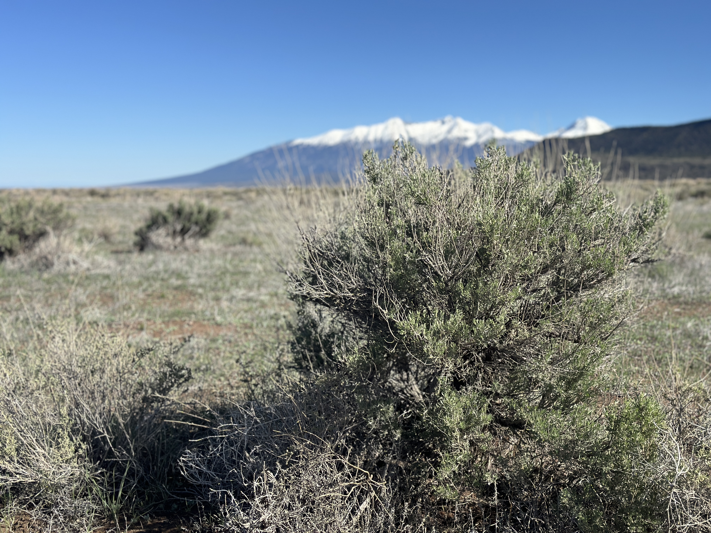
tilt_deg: -4.8
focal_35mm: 48
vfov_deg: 30.3
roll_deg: -0.5
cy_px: 266
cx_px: 356
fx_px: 986
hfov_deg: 39.7
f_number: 1.78
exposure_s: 1/5556
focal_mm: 6.86
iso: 100
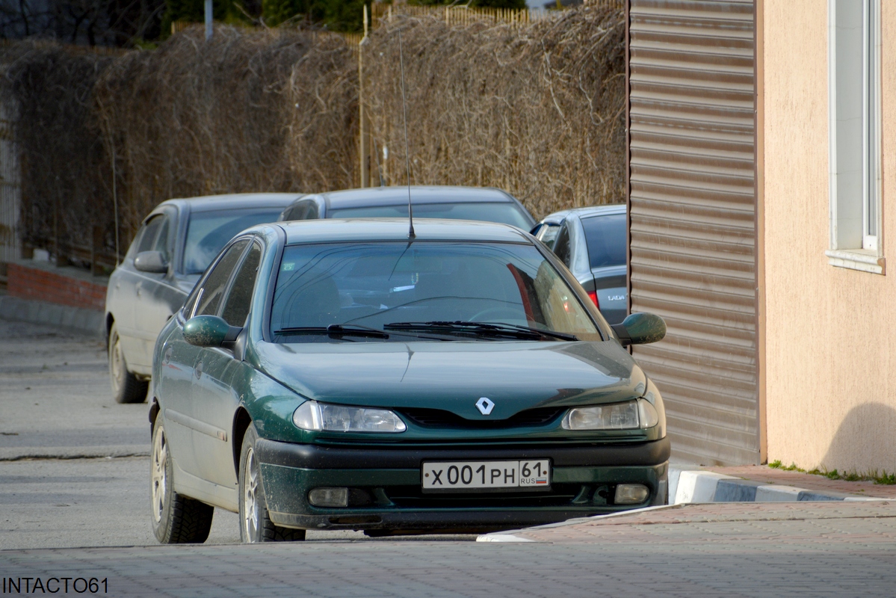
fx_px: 9335
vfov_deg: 3.7
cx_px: 448
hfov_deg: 5.5
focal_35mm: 375
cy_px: 299
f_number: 6.3
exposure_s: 1/500
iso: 220
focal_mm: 250
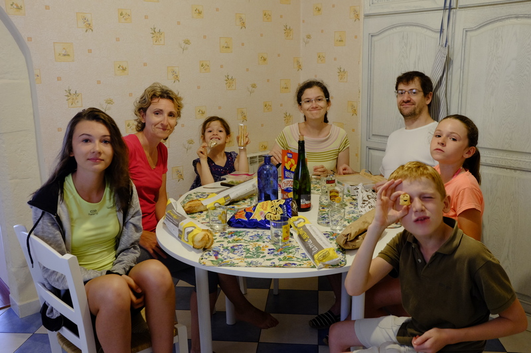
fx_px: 516
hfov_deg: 54.4
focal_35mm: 35
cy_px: 176
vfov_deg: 37.8
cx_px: 266
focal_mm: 23
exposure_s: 1/13
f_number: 5.6
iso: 1600
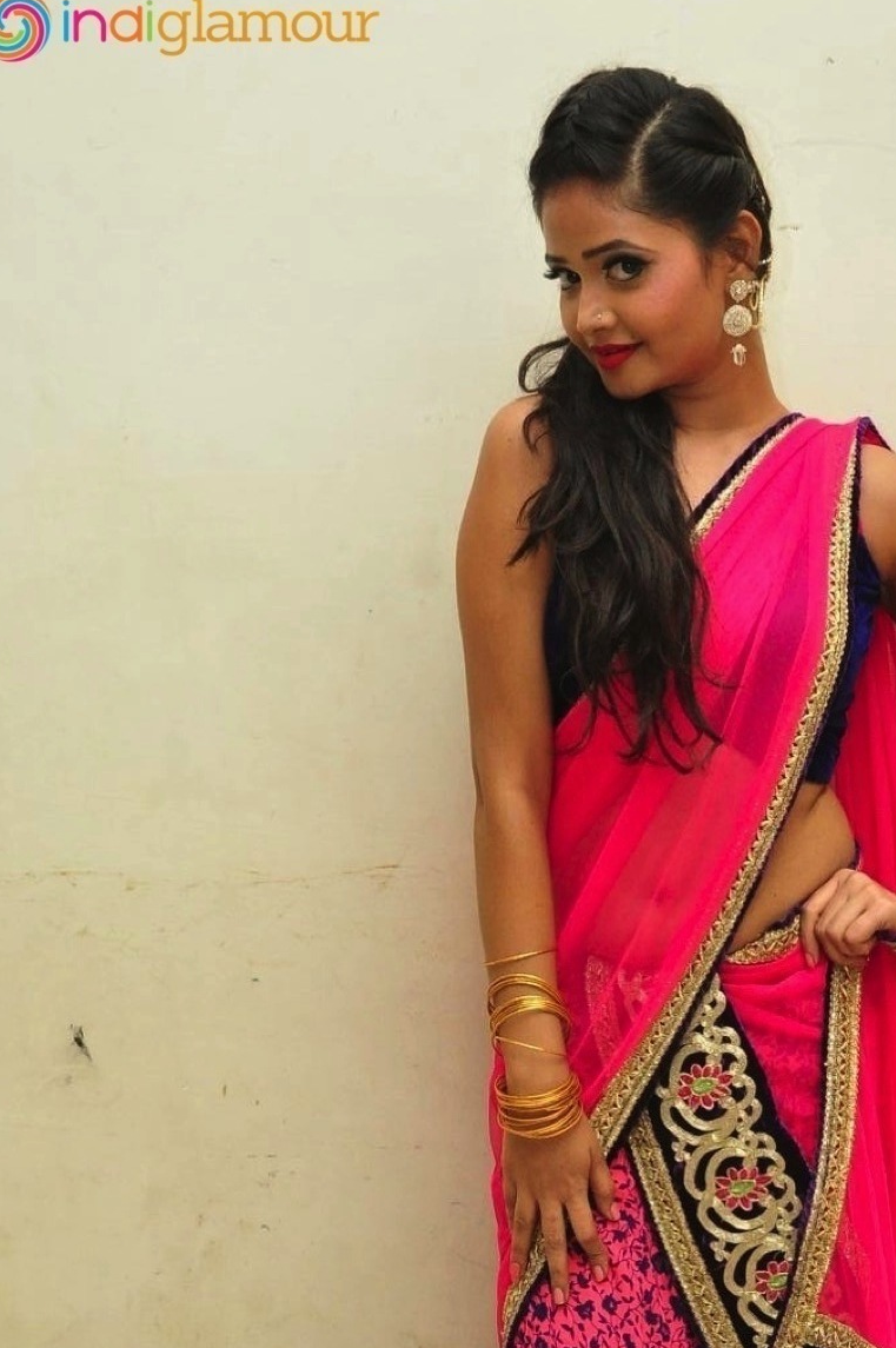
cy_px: 1045
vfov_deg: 28.0
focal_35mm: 71
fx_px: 2656
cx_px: 677
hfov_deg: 19.0
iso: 1600
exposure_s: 1/125
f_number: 7.1
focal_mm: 30
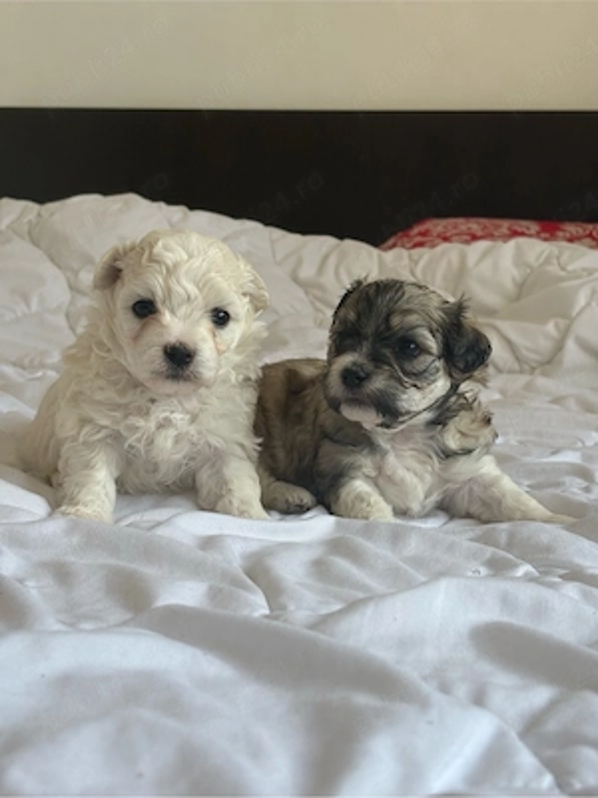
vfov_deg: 36.8
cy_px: 399
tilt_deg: -6.8
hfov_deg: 28.0
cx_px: 299
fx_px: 1198
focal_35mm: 52
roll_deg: -1.9
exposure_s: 1/293
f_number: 1.6
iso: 32
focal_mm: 5.96
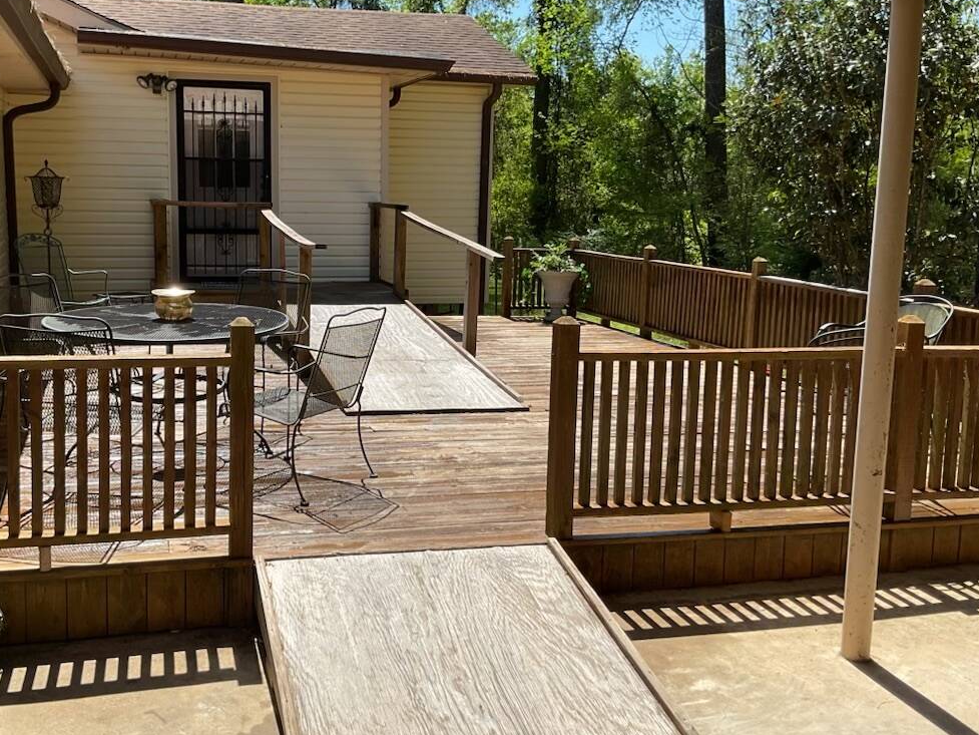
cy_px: 322
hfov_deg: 48.7
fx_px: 1075
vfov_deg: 37.7
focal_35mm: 38
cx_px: 401
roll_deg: +0.5
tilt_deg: -7.7
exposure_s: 1/1250
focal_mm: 3
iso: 16
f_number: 1.8
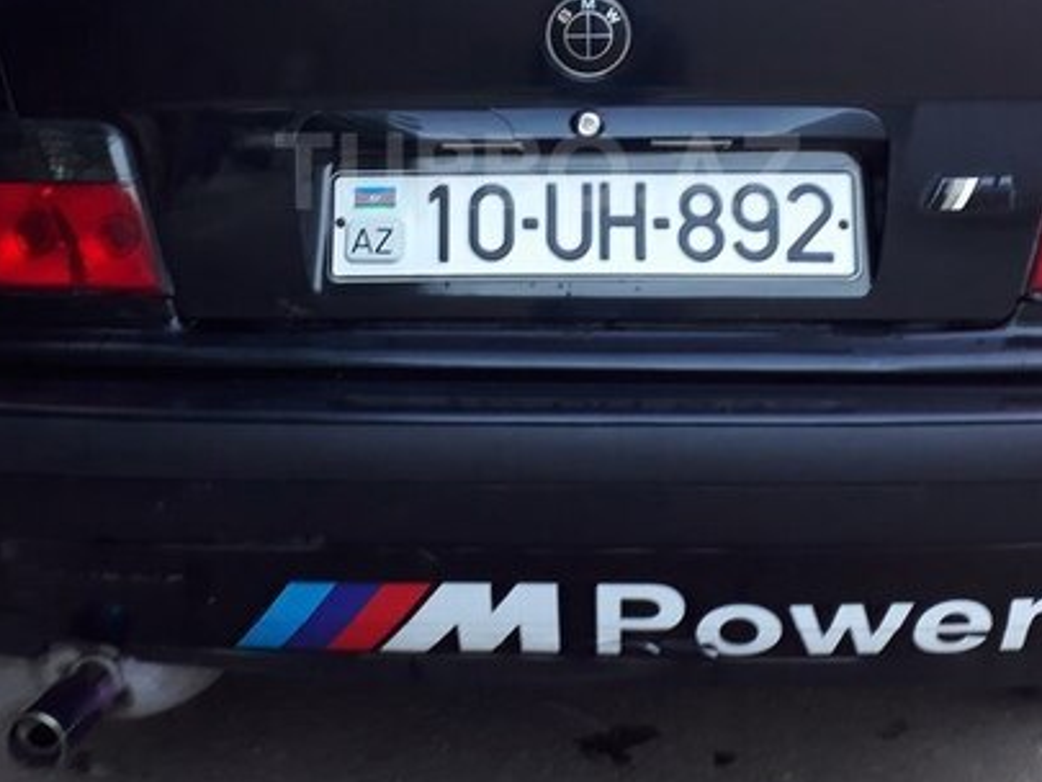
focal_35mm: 44
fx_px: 1325
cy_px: 171
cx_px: 538
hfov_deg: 42.9
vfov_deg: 32.1
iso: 125
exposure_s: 1/33
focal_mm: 3.6
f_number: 1.9
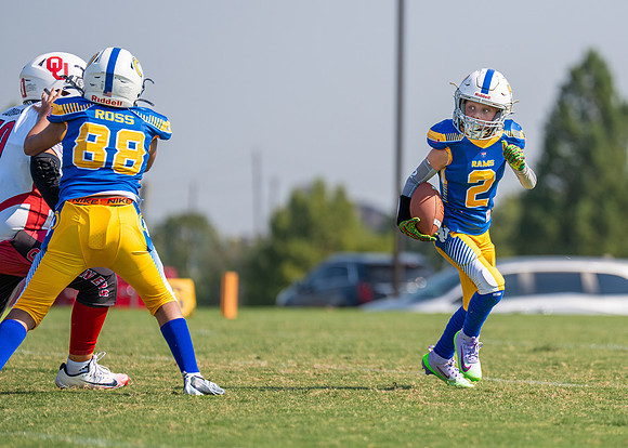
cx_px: 459
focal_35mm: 312
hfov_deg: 6.5
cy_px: 217
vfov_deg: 4.6
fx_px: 5566
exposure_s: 1/3200
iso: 160
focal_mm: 200
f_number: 2.8
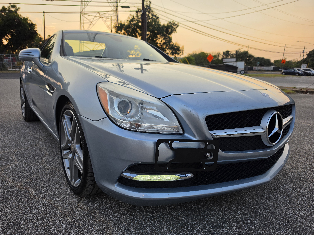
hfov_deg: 73.9
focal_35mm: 23
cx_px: 157
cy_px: 118
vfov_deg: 58.9
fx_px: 209
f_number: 1.4
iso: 64
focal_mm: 6.5
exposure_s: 1/1742
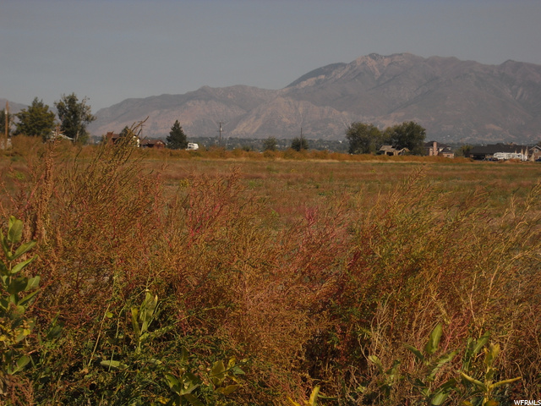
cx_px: 270
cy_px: 203
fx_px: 1391
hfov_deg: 22.0
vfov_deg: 16.6
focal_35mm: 89
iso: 64
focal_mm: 15.7
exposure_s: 1/800
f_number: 5.1
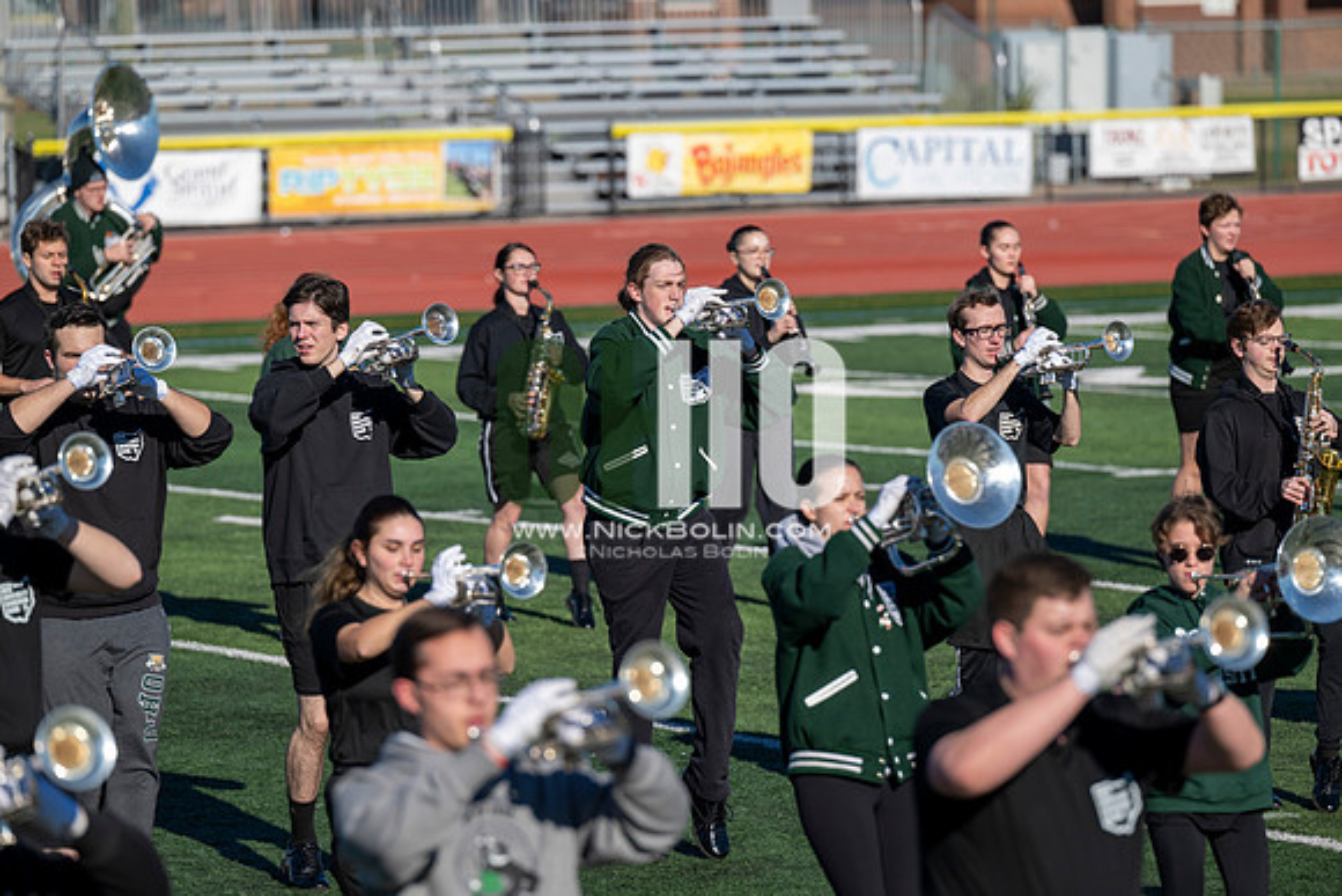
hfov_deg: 10.3
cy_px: 448
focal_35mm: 200
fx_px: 7457
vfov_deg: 6.9
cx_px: 671
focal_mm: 200
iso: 160
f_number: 4
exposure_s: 1/2000
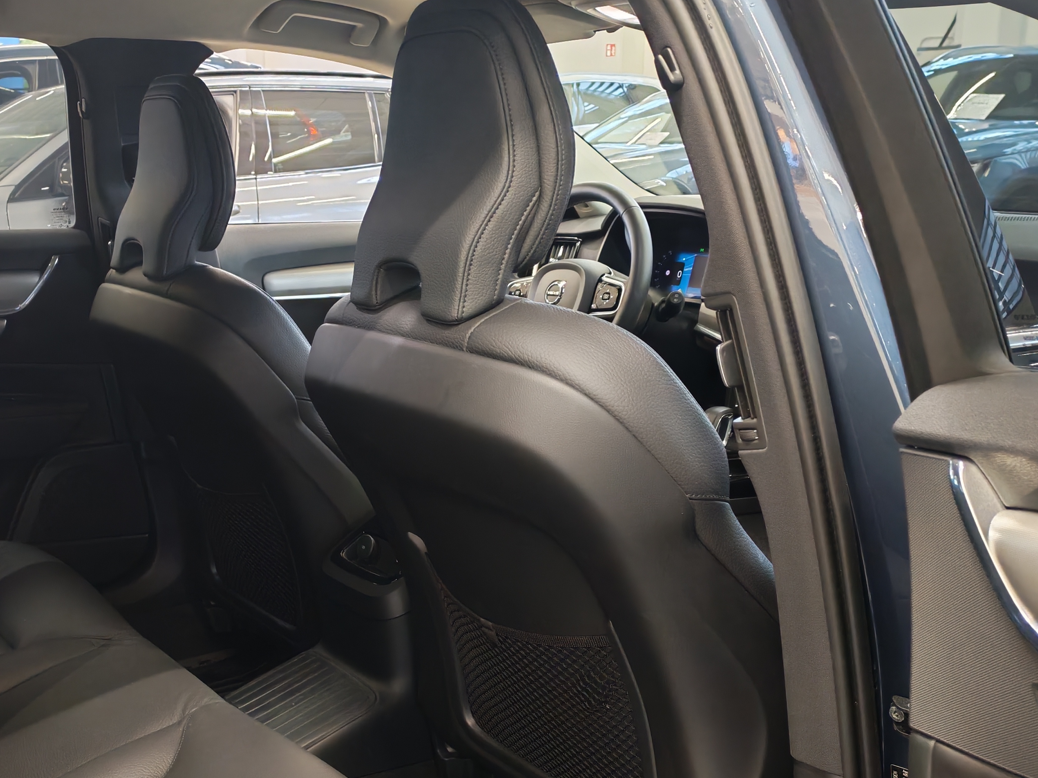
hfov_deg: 42.3
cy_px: 509
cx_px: 337
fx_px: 1319
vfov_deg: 32.6
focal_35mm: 44
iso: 1319
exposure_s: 1/50
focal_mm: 6.12
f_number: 1.9
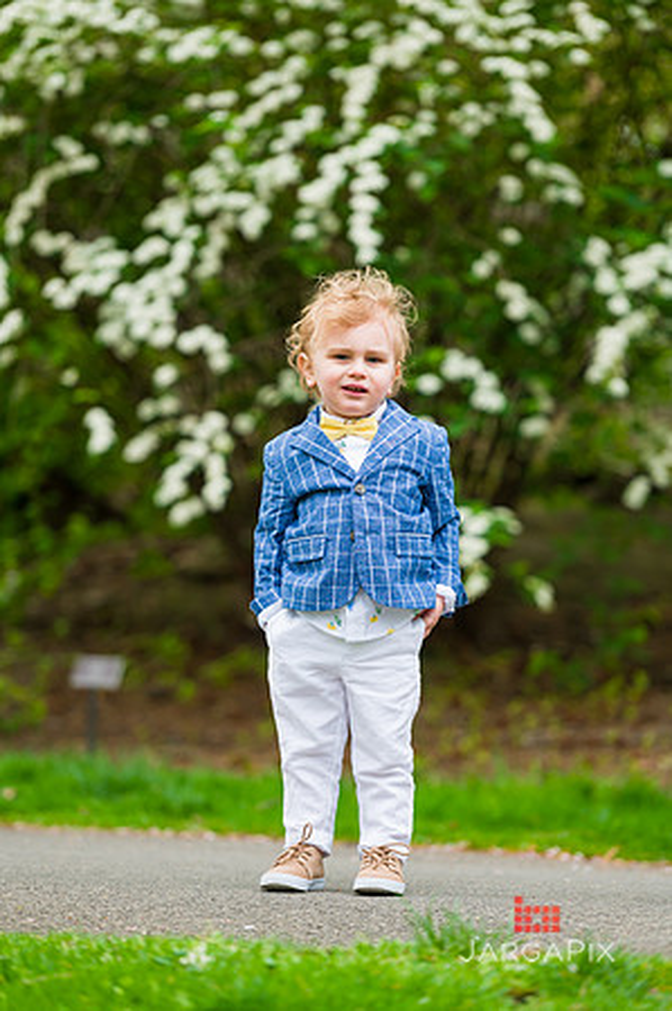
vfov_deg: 11.4
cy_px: 506
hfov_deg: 7.6
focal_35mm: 180
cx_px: 336
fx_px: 5051
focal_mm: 180
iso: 200
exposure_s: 1/320
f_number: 3.5
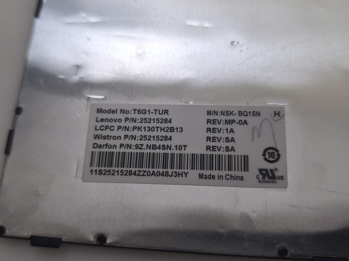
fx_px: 353
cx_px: 174
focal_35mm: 35
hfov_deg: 52.6
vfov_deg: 40.7
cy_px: 130
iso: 160
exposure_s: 1/100
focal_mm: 6.57
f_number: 1.6
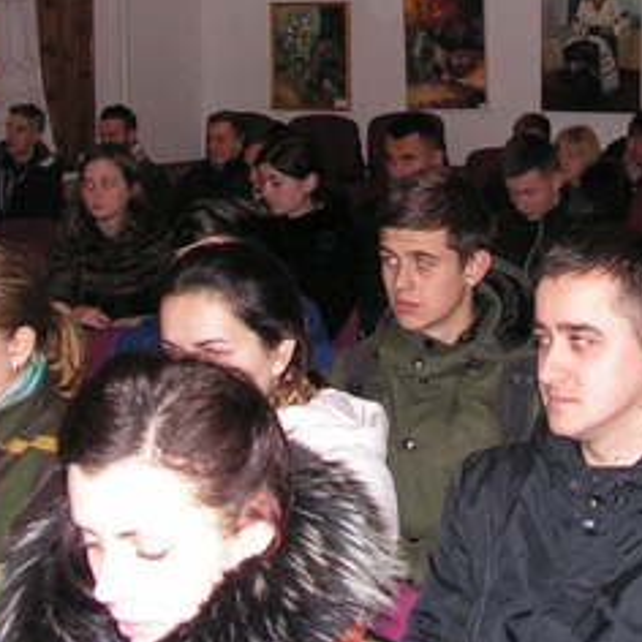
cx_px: 473
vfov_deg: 21.2
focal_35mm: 81
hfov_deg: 21.2
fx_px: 1700
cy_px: 147
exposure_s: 1/40
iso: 200
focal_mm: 6
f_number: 3.2
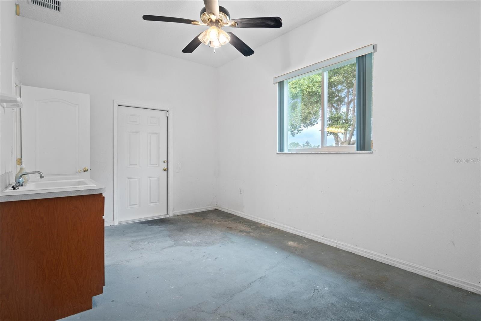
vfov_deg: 67.4
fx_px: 240
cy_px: 160
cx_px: 240
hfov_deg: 90.0
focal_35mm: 18
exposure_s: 1
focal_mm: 18
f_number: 8
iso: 640
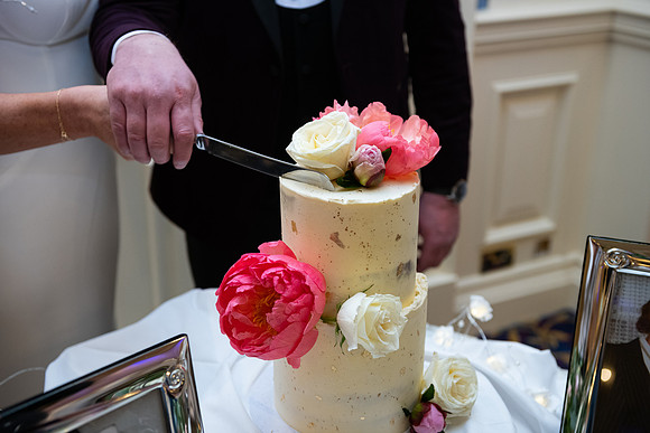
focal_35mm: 48
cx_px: 325
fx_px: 867
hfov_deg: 41.1
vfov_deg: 28.1
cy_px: 216
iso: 800
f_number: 3.5
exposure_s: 1/160
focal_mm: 48
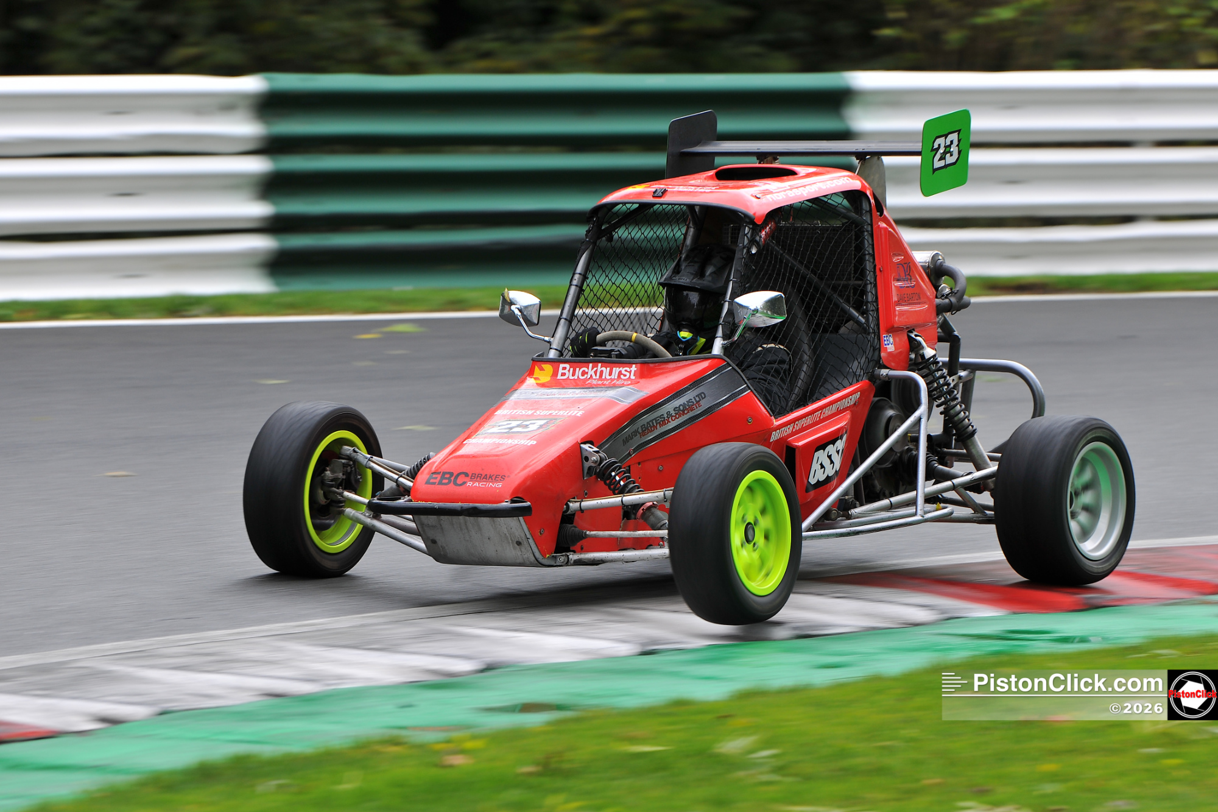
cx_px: 609
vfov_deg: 6.9
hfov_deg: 10.3
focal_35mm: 200
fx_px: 6766
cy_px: 406
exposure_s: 1/200
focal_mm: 200
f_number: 4.5
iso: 140
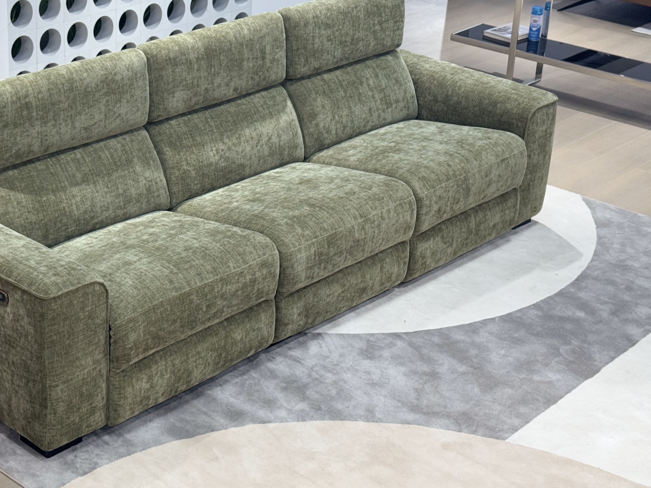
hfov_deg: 27.5
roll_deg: -1.3
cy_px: 184
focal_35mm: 70
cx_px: 183
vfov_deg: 21.0
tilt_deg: -22.8
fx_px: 1317
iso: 80
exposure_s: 1/100
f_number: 1.78
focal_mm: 6.76
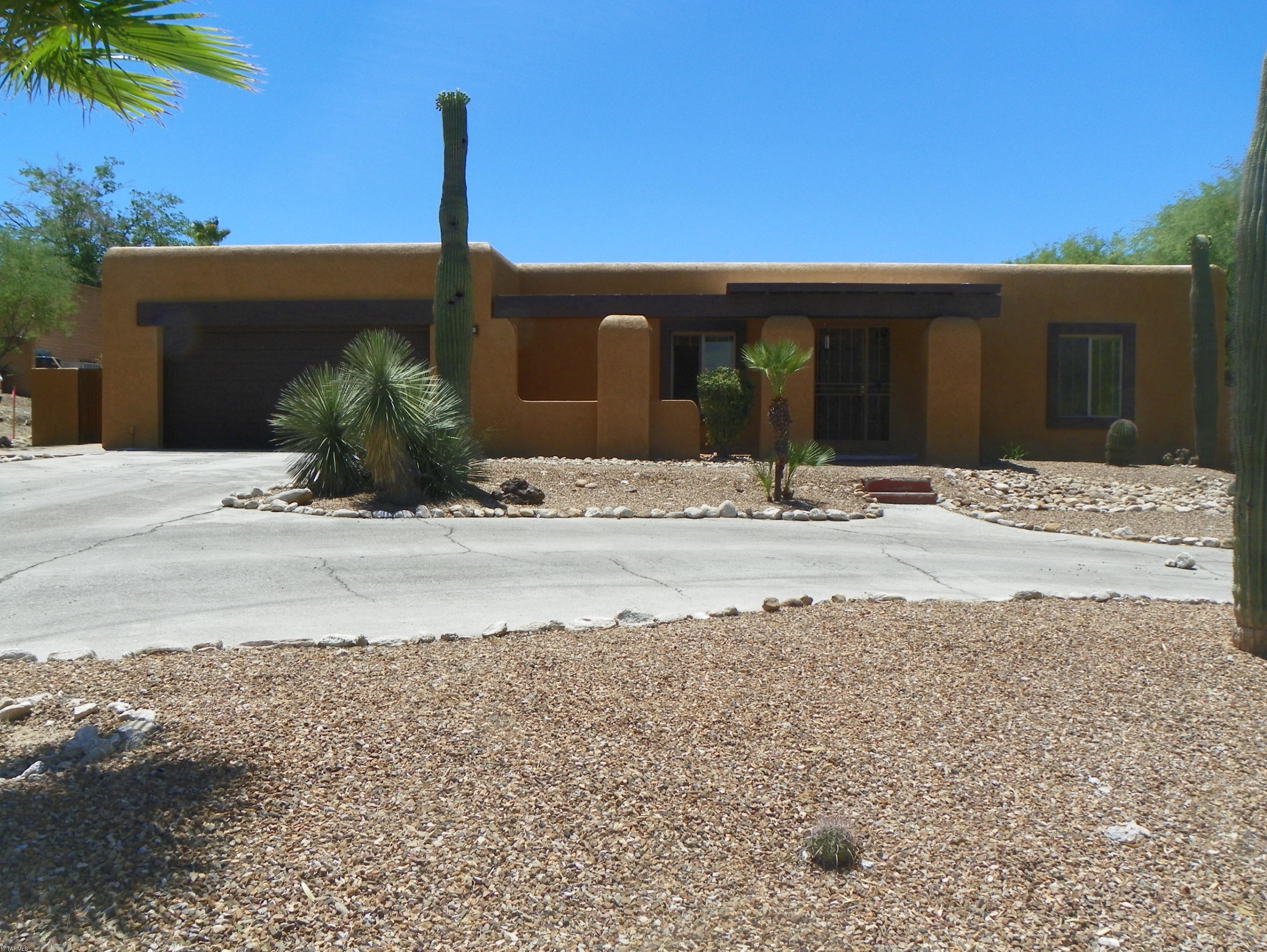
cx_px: 643
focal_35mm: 30
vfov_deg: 46.8
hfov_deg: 59.9
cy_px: 487
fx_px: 1099
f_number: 5.6
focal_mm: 5.2
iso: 64
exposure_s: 1/320
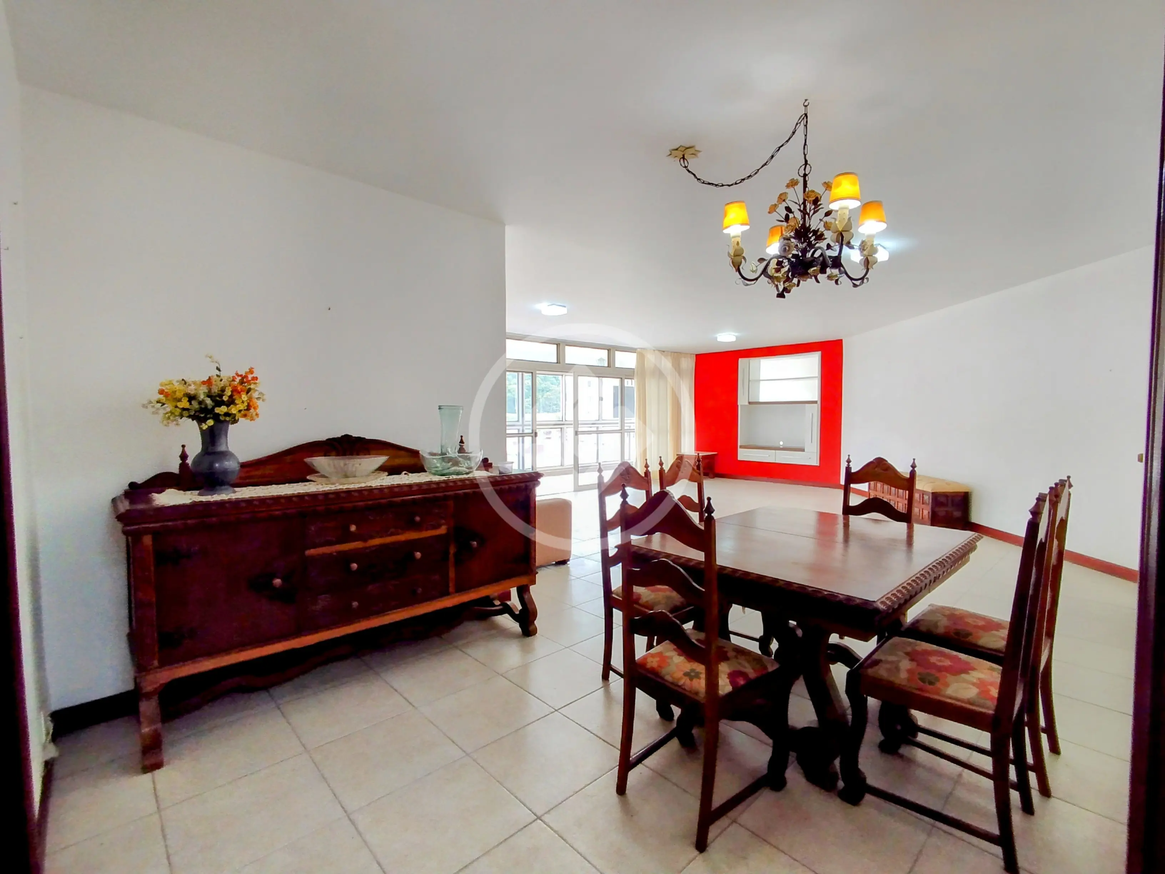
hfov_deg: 98.2
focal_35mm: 15
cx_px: 582
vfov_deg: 81.7
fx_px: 505
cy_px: 437
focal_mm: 1.65
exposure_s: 1/40
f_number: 2.2
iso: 64
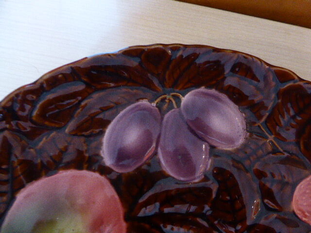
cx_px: 156
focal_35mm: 25
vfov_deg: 54.9
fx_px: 225
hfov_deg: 69.4
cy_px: 116
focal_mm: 4.3
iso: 800
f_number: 3.3
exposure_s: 1/13
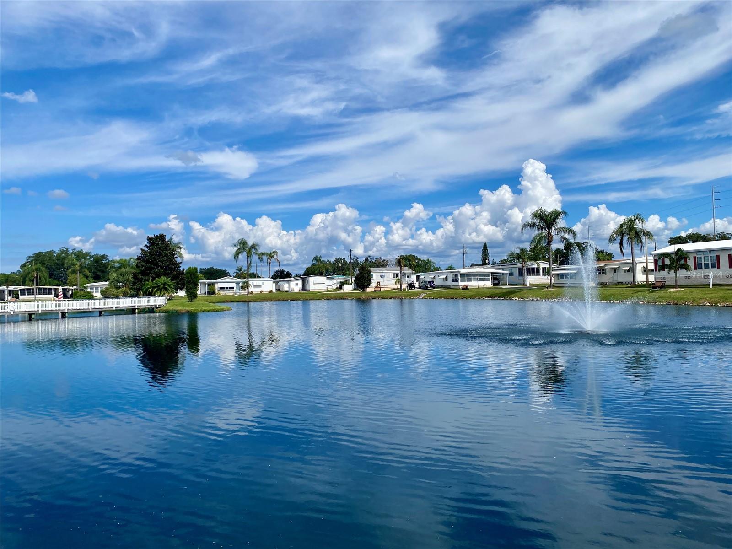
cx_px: 366
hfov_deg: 67.3
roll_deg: +1.7
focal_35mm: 26
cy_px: 274
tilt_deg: +1.6
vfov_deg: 53.1
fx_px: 550
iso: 32
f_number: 1.8
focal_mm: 4.25
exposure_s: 1/5236
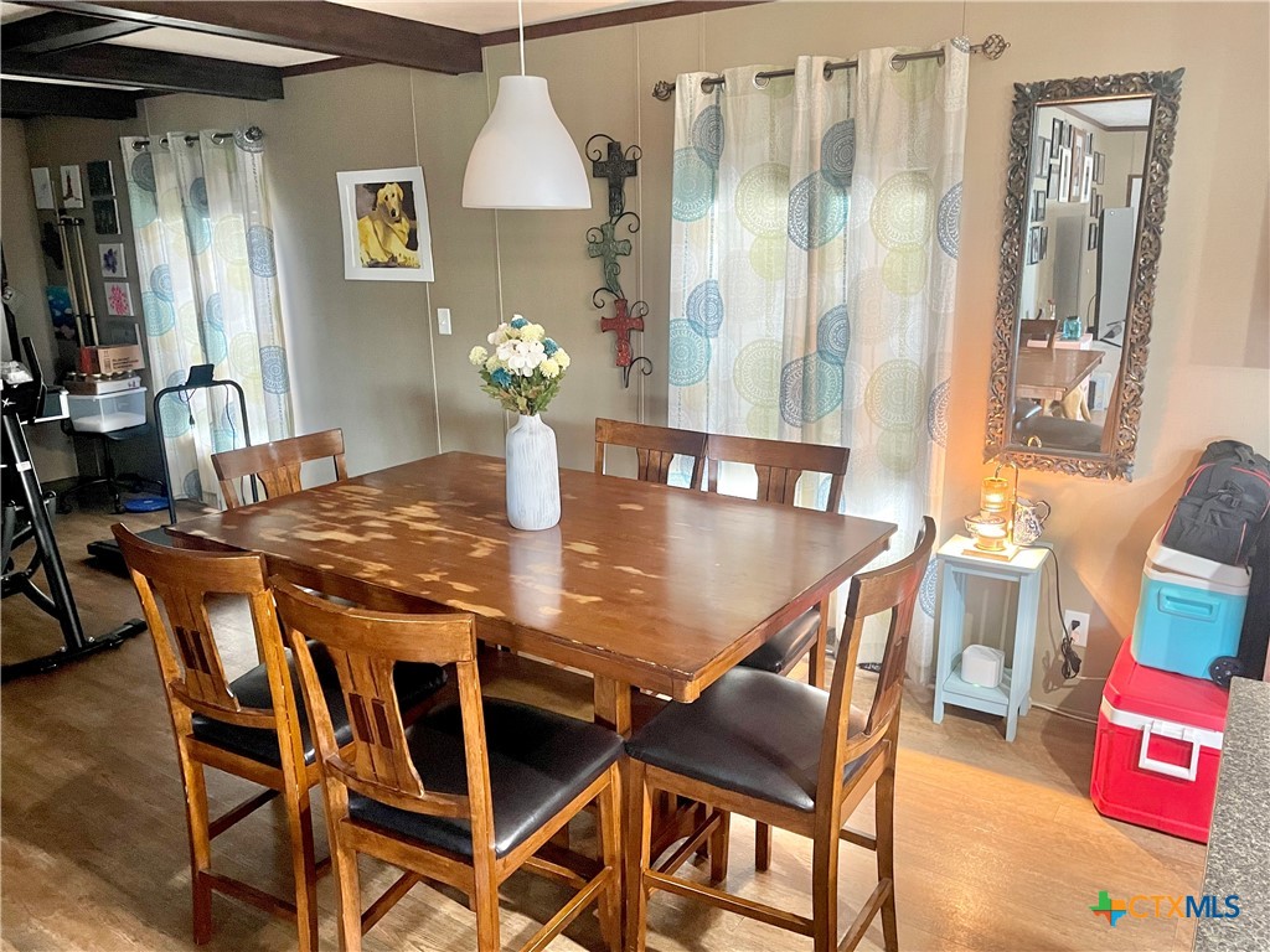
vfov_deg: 53.1
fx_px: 954
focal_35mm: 26
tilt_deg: -15.5
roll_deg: +0.3
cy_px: 476
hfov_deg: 67.3
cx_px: 635
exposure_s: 1/40
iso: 400
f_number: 1.6
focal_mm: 4.2
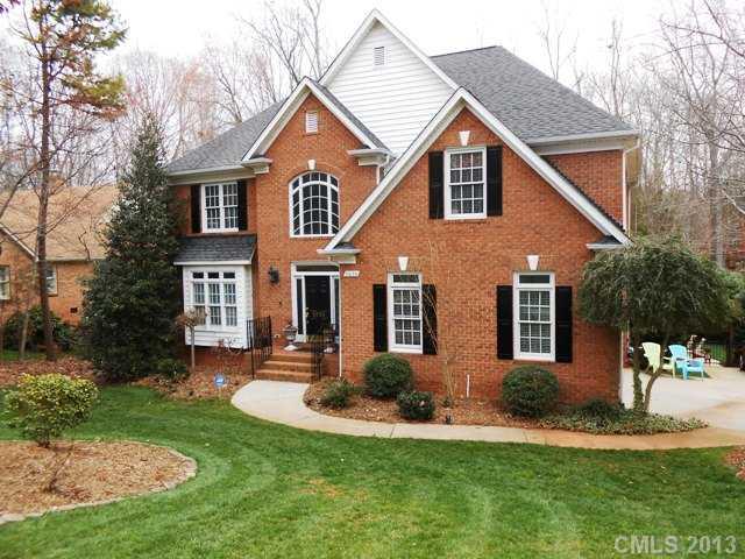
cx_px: 372
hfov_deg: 67.3
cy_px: 280
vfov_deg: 53.1
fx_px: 560
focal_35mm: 26
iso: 80
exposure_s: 1/160
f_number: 3.5
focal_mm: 4.6
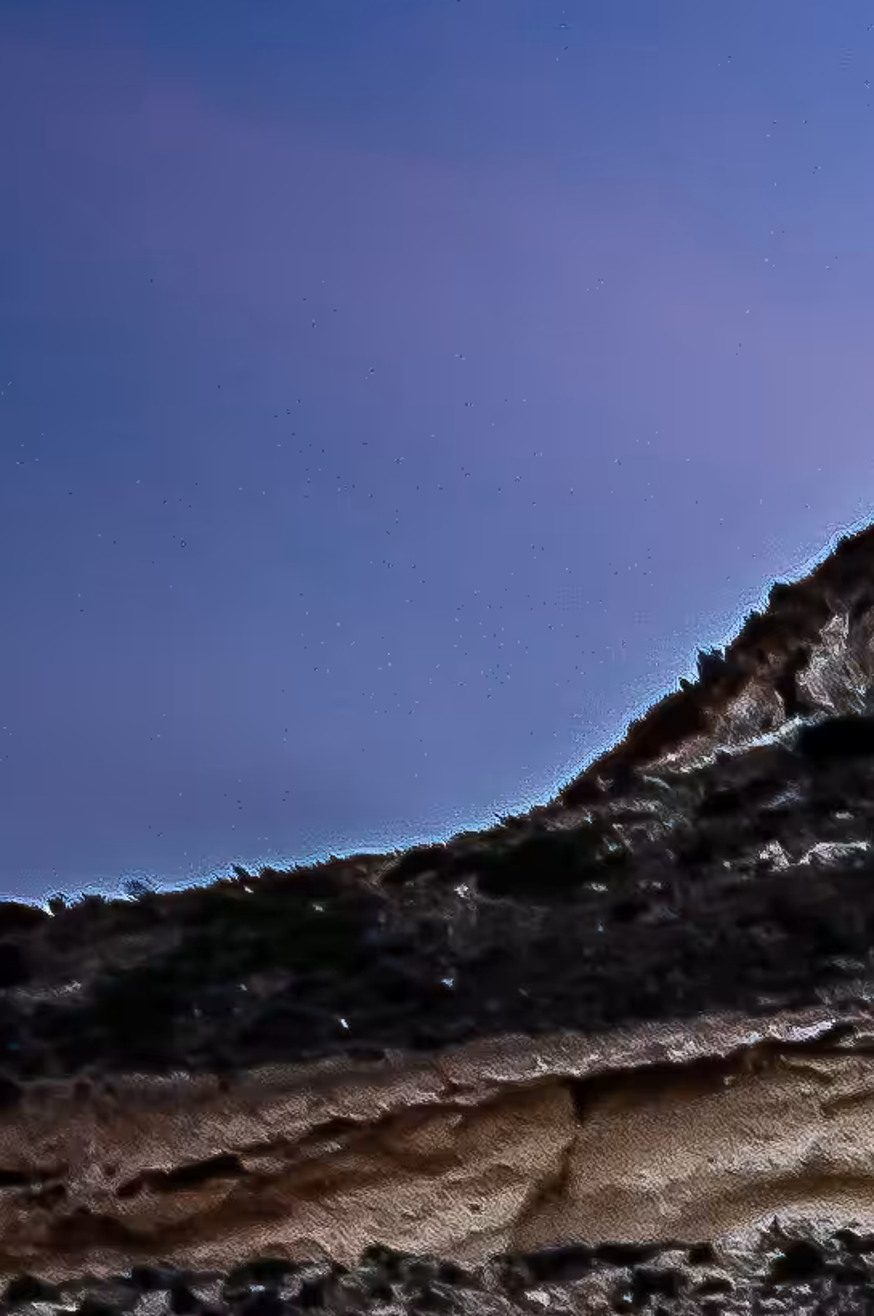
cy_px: 3847
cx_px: 2943
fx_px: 7225
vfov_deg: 8.7
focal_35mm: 198
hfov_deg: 6.2
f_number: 11
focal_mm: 18
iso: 100
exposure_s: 1
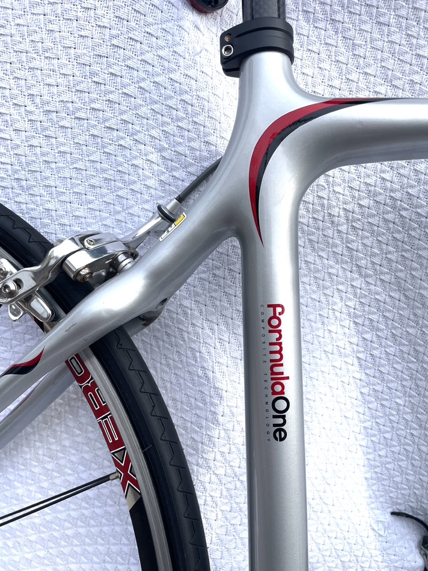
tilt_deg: -16.7
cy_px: 286
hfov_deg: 53.1
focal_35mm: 26
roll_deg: -11.5
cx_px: 214
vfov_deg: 67.3
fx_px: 429
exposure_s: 1/1642
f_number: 1.6
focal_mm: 4.2
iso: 32
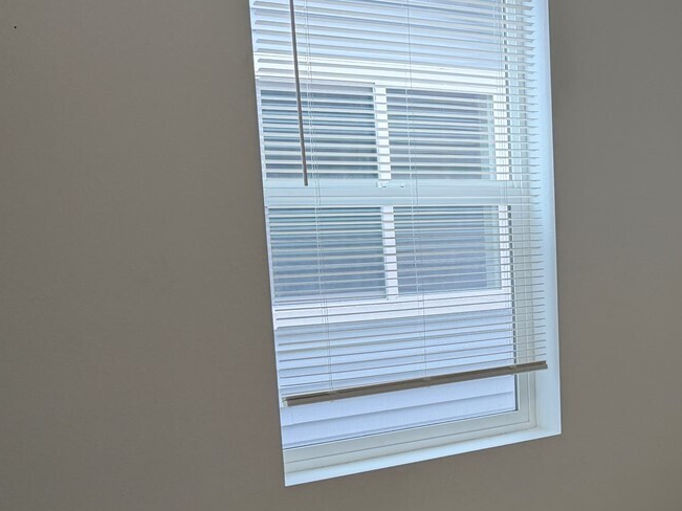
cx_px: 731
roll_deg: -0.2
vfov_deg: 24.4
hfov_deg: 29.8
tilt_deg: -10.2
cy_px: 406
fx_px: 1162
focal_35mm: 59
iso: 160
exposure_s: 1/120
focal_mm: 6.76
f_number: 1.78
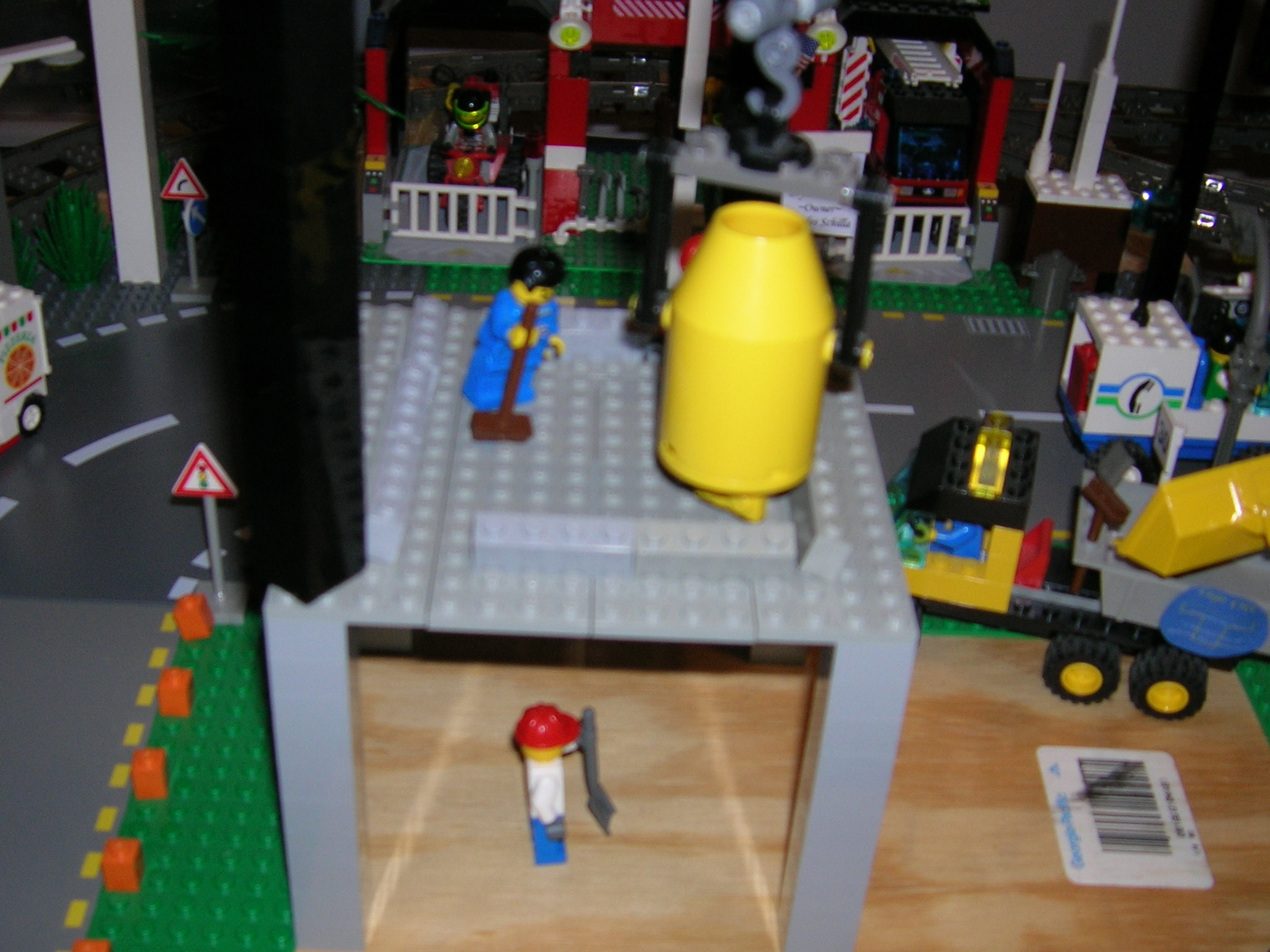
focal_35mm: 44
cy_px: 544
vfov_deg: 32.8
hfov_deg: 42.9
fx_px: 1614
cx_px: 567
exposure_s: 1/60.1
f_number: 2.9
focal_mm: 5.7
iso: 50
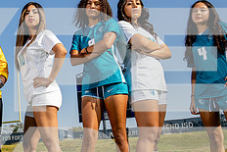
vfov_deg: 22.6
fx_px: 379
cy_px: 60
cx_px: -5
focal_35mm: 60
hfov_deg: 30.8
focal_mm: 24
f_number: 7.1
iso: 50
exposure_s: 1/125
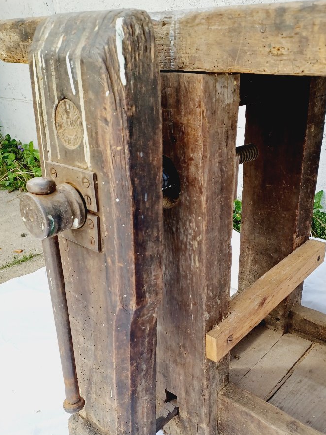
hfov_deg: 41.6
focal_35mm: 34
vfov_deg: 53.6
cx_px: 194
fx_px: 427
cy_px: 260
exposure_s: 1/129
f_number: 1.8
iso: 32
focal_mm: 4.6
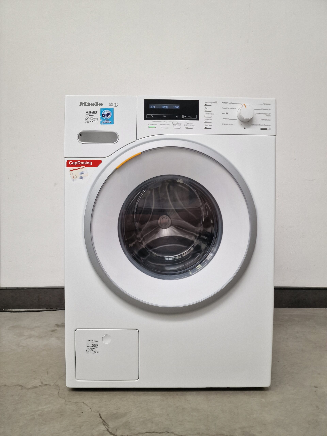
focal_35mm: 23
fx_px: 290
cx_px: 164
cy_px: 218
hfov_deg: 58.9
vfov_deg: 73.9
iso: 100
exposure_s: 1/100
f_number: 1.8
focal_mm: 6.4
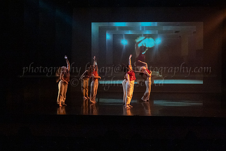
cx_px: 129
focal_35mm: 52
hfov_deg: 37.9
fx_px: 329
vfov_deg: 25.8
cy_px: 81
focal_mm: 36
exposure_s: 1/250
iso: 4000
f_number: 3.2
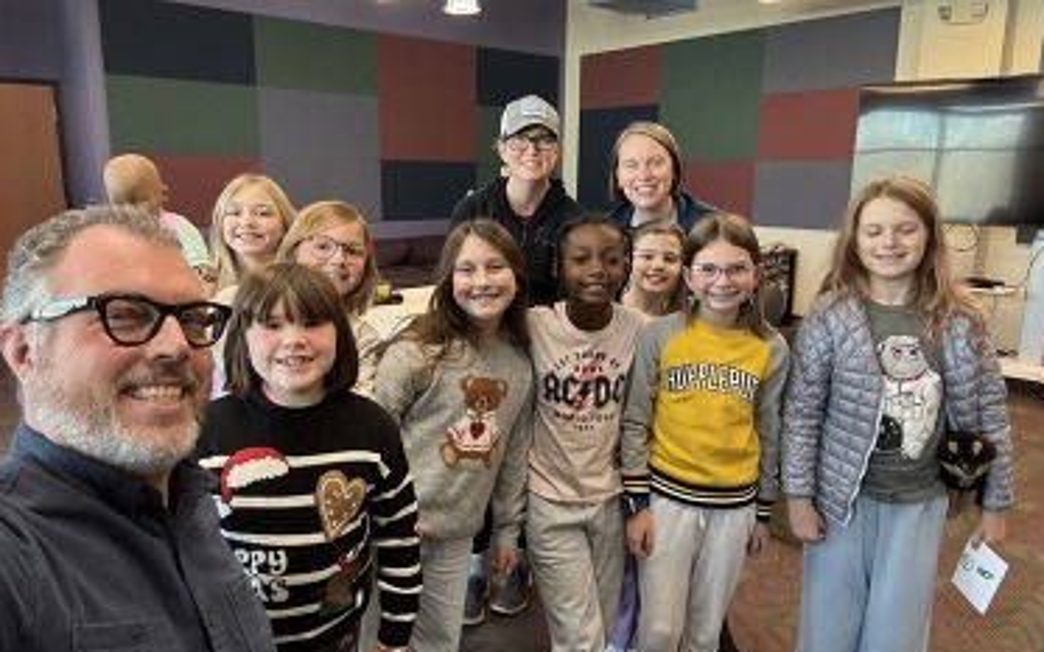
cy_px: 312
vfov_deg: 49.2
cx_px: 533
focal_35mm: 25
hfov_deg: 72.5
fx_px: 711
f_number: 1.9
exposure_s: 1/60
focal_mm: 2.69
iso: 200
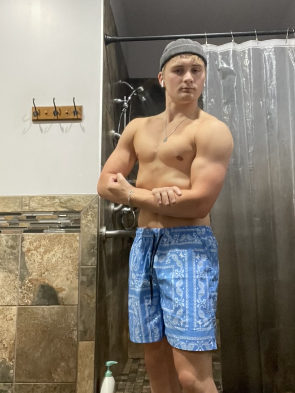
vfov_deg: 52.5
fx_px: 398
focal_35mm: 35
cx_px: 155
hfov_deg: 40.7
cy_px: 176
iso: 500
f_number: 2.2
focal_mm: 2.71
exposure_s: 1/30
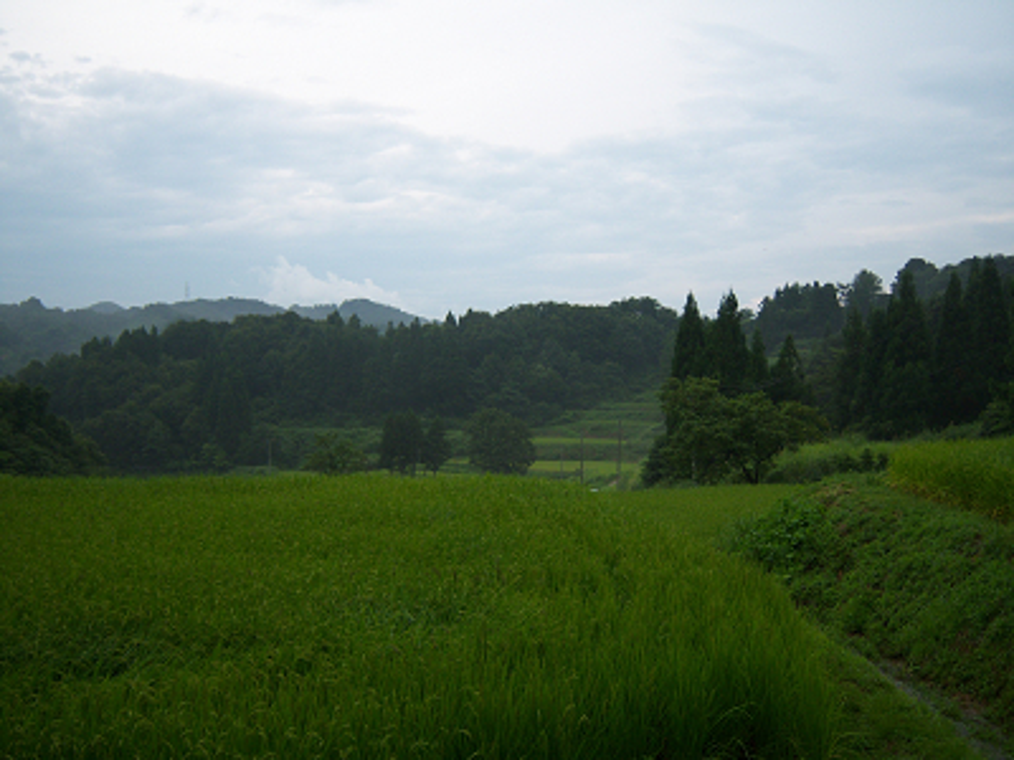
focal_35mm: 36
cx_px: 507
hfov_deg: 51.4
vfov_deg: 39.7
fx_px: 1055
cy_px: 380
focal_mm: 7.5
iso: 80
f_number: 2.8
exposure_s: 1/250
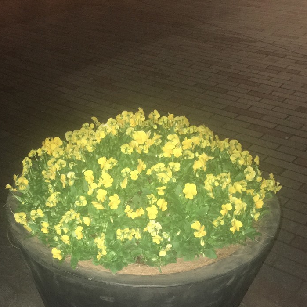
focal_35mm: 44
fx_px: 441
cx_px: 129
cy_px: 229
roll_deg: +1.7
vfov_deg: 37.4
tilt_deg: -37.1
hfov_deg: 38.2
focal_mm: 4.15
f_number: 2.2
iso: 320
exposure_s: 1/16
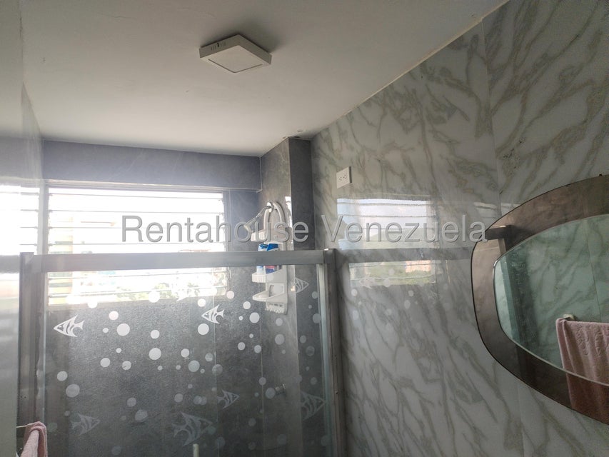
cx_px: 304
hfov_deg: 61.7
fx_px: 510
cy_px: 228
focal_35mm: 29
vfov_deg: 48.2
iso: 167
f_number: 1.8
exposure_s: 1/120
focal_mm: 4.75
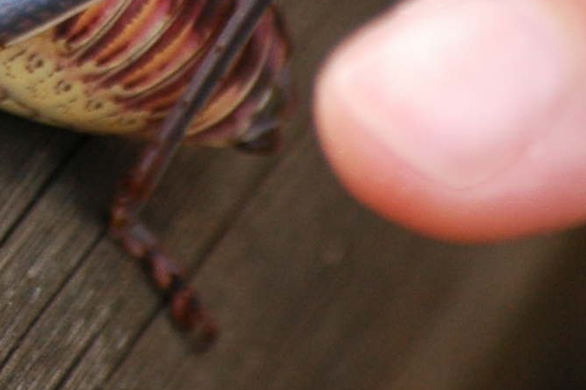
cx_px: -321
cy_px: -145
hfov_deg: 1.3
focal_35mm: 1613
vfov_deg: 0.9
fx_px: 26230
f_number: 5.6
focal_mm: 240
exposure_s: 1/180
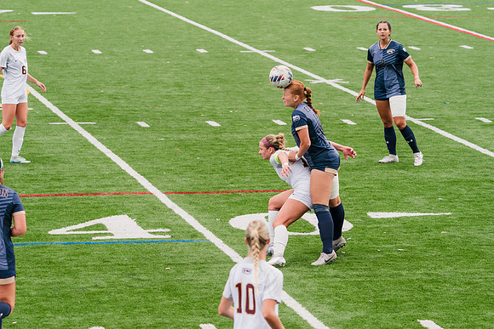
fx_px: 3322
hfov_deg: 8.5
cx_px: 231
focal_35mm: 242
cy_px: 199
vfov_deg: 5.7
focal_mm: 200
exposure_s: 1/1600
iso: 800
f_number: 5.6
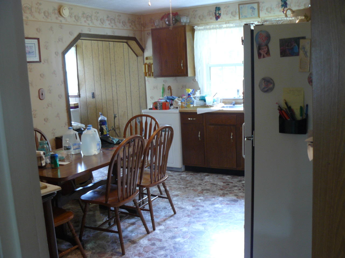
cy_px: 129
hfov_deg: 51.4
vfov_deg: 39.7
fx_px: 359
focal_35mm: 36
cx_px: 172
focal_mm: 6
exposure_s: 1/3.2
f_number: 2.8
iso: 100
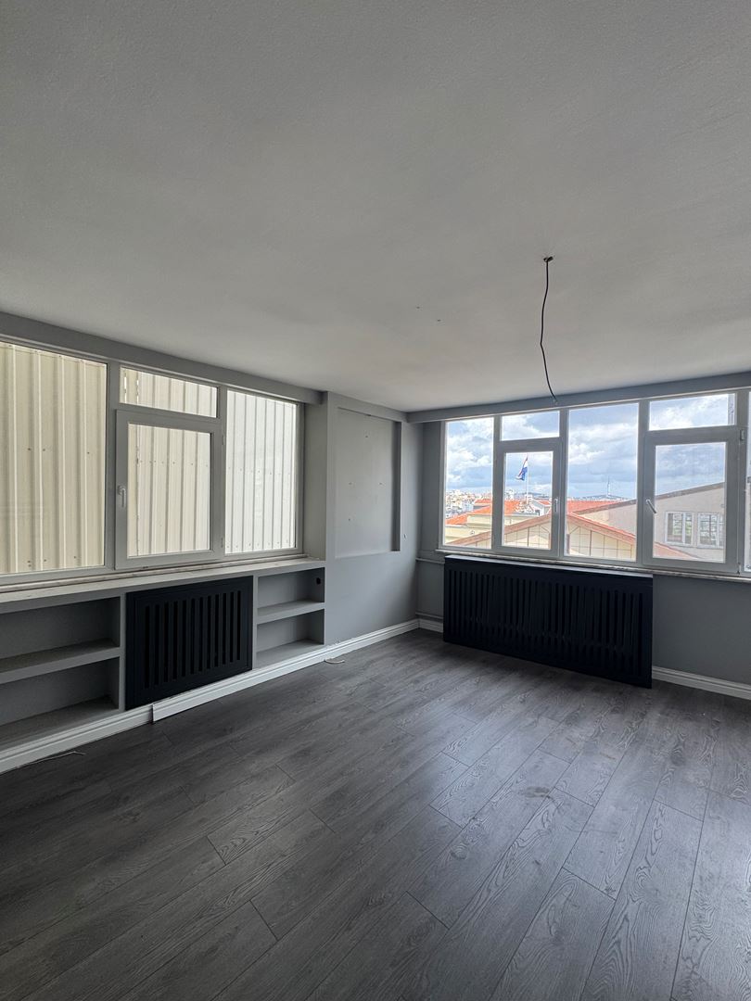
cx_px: 376
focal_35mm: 14
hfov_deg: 85.7
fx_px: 405
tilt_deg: -0.3
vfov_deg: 102.1
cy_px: 500
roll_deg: -0.7
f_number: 2.2
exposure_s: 1/134
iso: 50
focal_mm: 2.22
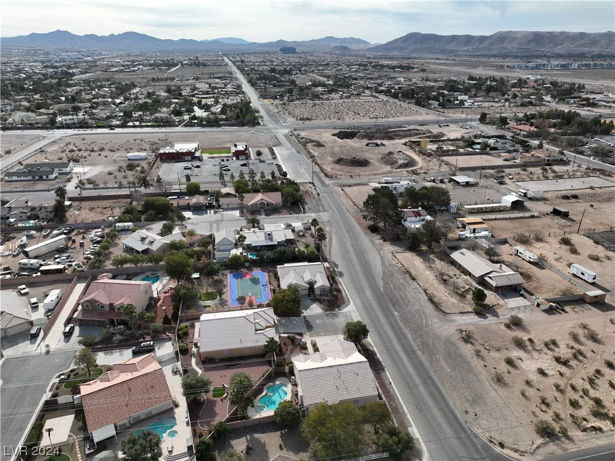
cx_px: 308
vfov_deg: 56.8
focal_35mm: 24
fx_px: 426
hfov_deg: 71.6
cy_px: 230
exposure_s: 1/2500
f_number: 2.8
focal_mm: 12.29
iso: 130
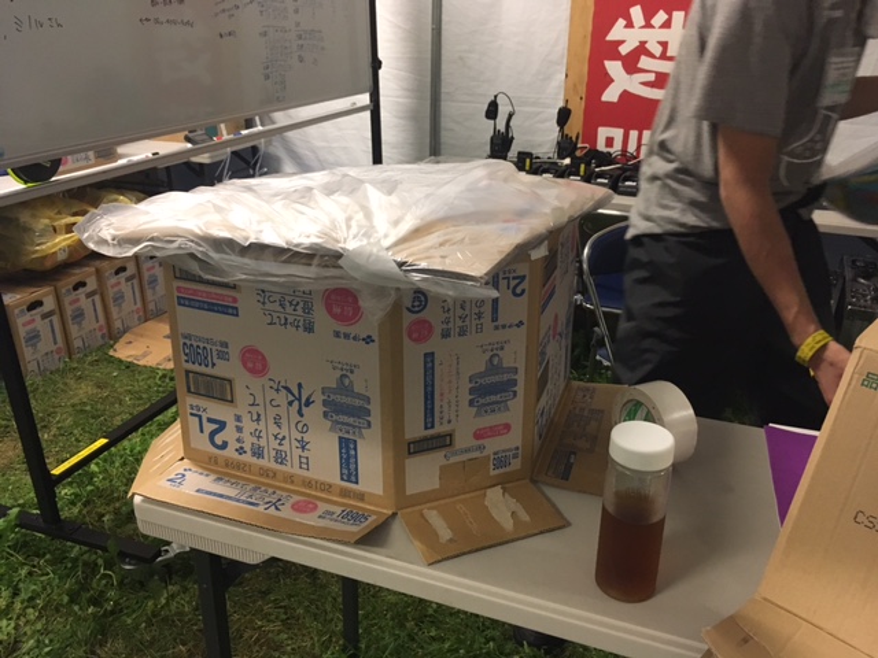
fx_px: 736
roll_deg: +0.1
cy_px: 329
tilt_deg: -25.0
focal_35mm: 29
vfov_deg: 48.2
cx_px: 439
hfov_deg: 61.7
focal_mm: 4.15
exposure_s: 1/17
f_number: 2.2
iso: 200
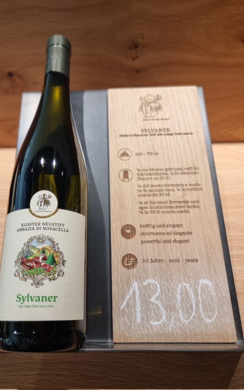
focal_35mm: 26
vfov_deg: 70.4
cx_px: 101
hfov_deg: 47.4
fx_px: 277
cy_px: 191
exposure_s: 1/100
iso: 50
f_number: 1.8
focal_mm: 6.7
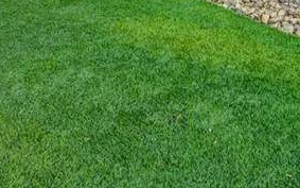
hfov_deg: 34.0
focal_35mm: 59
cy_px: -173
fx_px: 482
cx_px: 214
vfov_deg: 17.1
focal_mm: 16
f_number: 9
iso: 640
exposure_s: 1/80
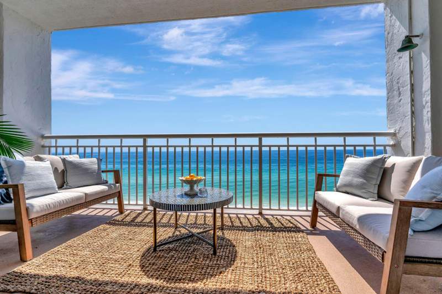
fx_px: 202
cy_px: 147
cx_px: 221
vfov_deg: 72.0
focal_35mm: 16
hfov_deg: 95.0
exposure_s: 1/1600
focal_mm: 16.5
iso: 500
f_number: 9
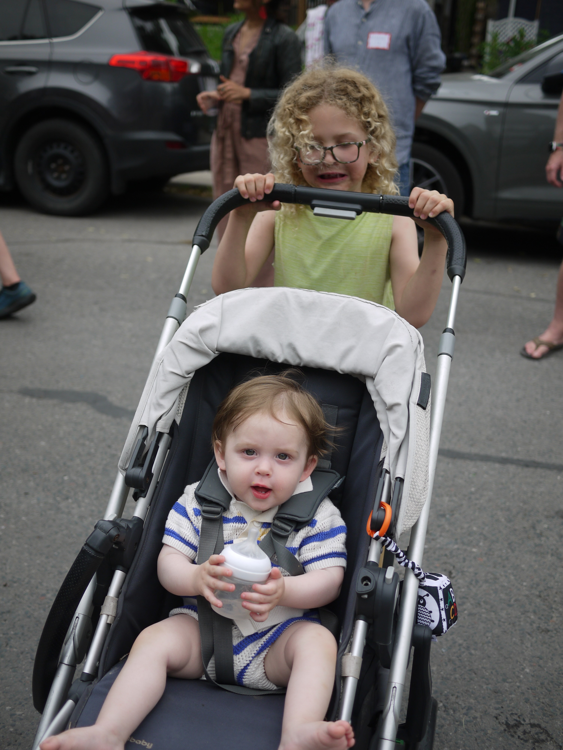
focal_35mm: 40
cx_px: 282
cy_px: 375
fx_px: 867
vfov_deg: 46.8
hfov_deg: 36.0
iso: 100
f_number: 2
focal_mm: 20
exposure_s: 1/1000
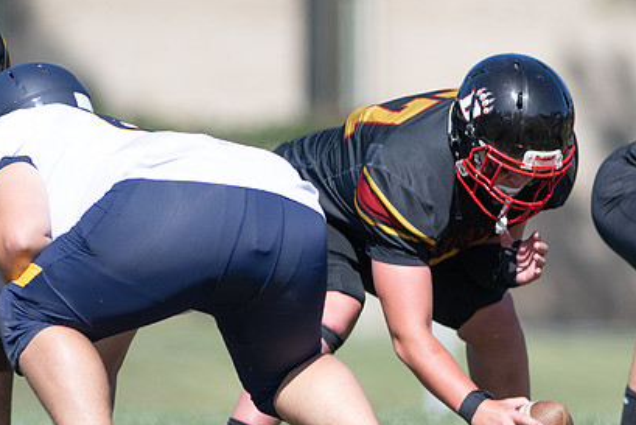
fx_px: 16382
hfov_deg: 2.2
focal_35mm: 927
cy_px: 291
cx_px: 649
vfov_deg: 1.5
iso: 125
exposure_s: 1/1600
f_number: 2.8
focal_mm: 300
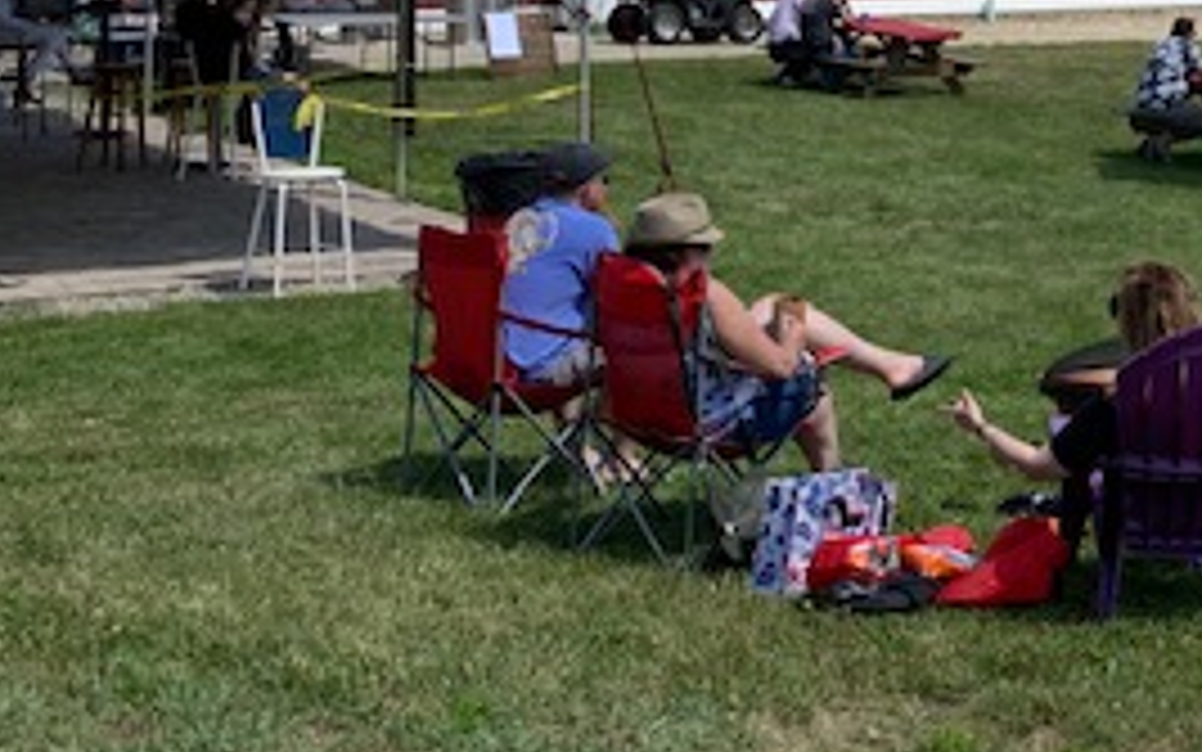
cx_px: 1319
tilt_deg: +0.4
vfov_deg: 19.0
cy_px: -59
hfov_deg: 28.3
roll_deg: -0.5
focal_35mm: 66
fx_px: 2163
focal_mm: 4.25
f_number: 1.8
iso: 25
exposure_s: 1/2611
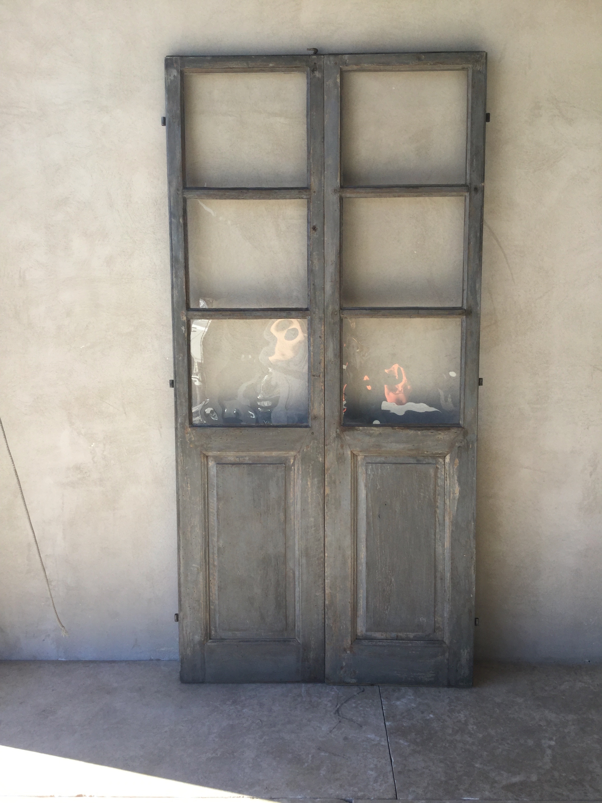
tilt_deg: -9.3
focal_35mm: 31
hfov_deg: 45.4
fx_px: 719
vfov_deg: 58.4
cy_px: 402
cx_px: 301
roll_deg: -1.5
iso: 25
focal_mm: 3.3
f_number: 2.4
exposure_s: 1/323
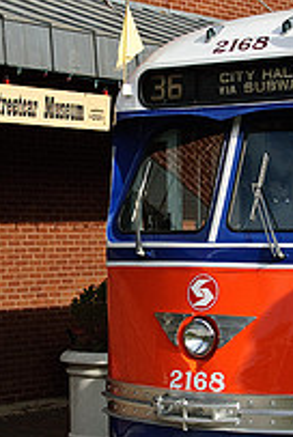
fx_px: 1413
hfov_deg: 11.8
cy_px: 237
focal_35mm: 116
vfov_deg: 17.6
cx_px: 148
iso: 400
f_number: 6.3
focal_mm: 35
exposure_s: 1/400
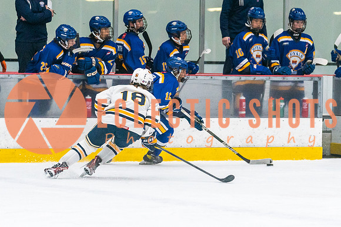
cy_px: 102
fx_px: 2527
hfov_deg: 7.7
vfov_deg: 5.2
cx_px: 158
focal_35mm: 267
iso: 3200
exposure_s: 1/1250
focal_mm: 112
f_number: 2.8
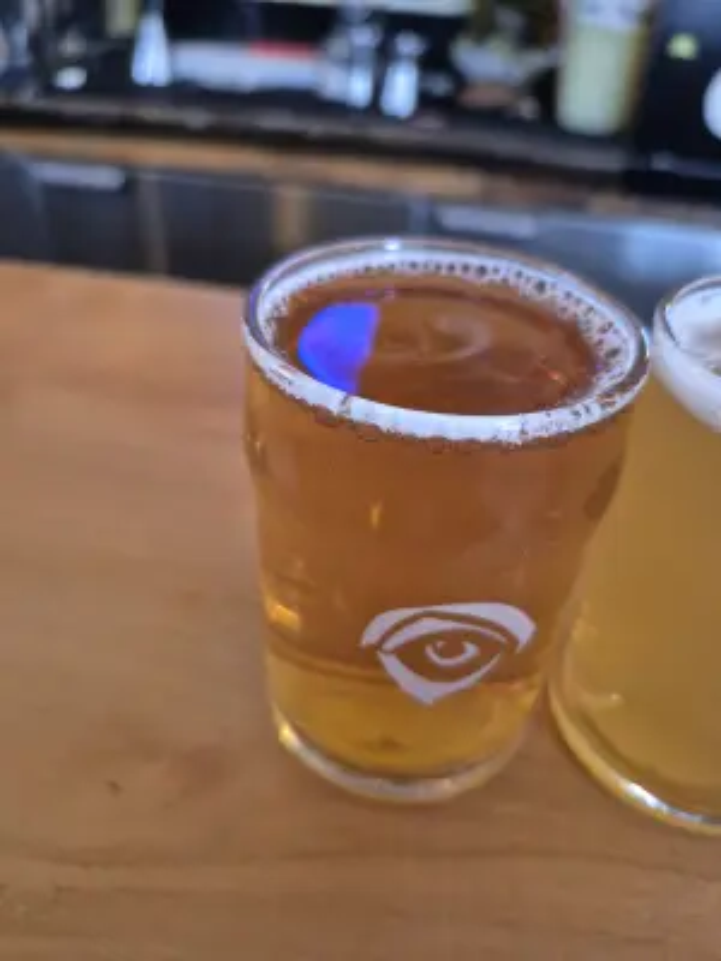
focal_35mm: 23
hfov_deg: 58.9
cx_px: 360
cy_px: 480
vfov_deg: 73.9
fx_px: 639
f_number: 1.8
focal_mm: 5.4
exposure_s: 1/60
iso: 640
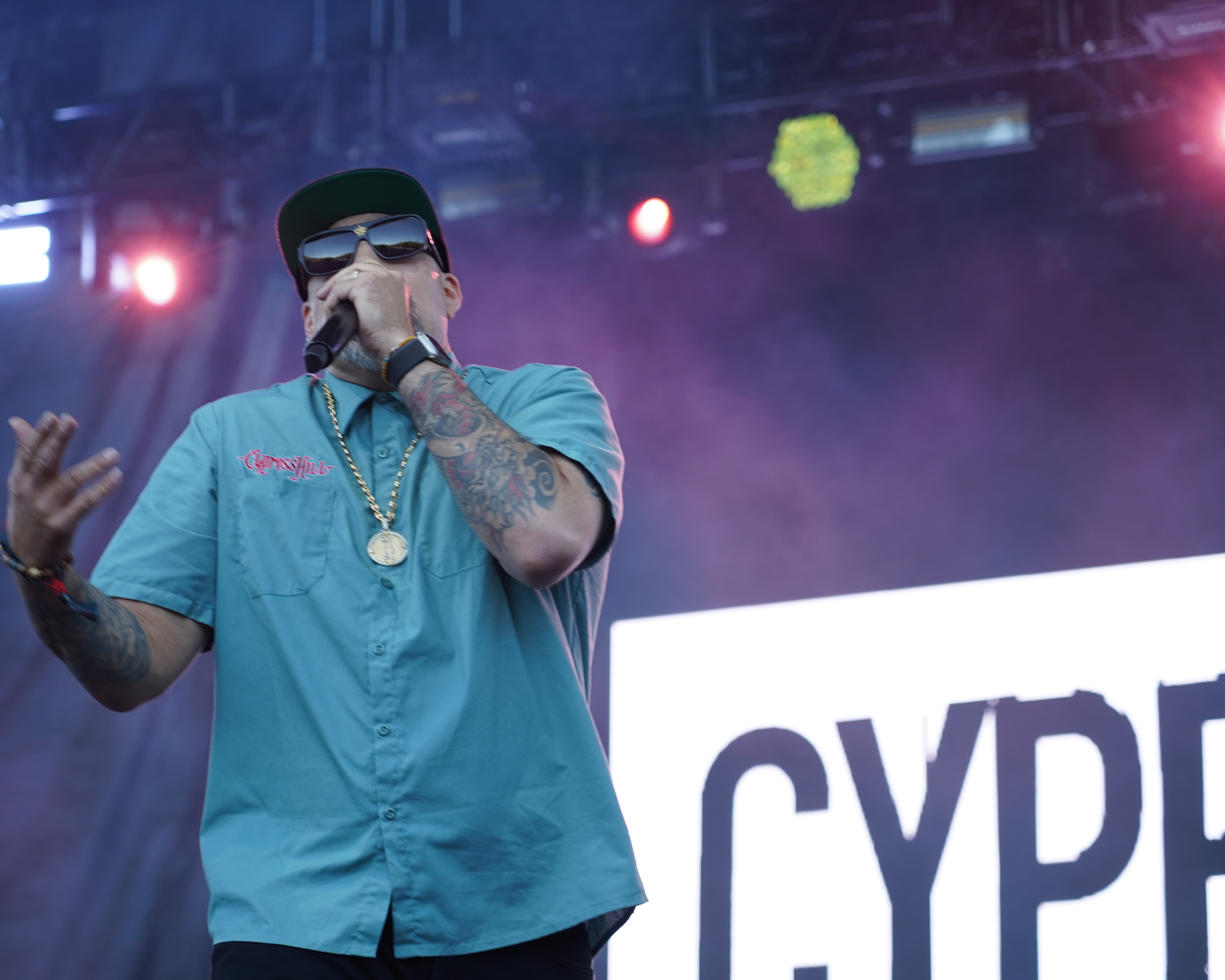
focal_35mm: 119
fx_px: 4315
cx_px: 502
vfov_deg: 13.0
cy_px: 489
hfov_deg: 16.1
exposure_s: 1/160
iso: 320
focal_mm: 105
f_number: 4
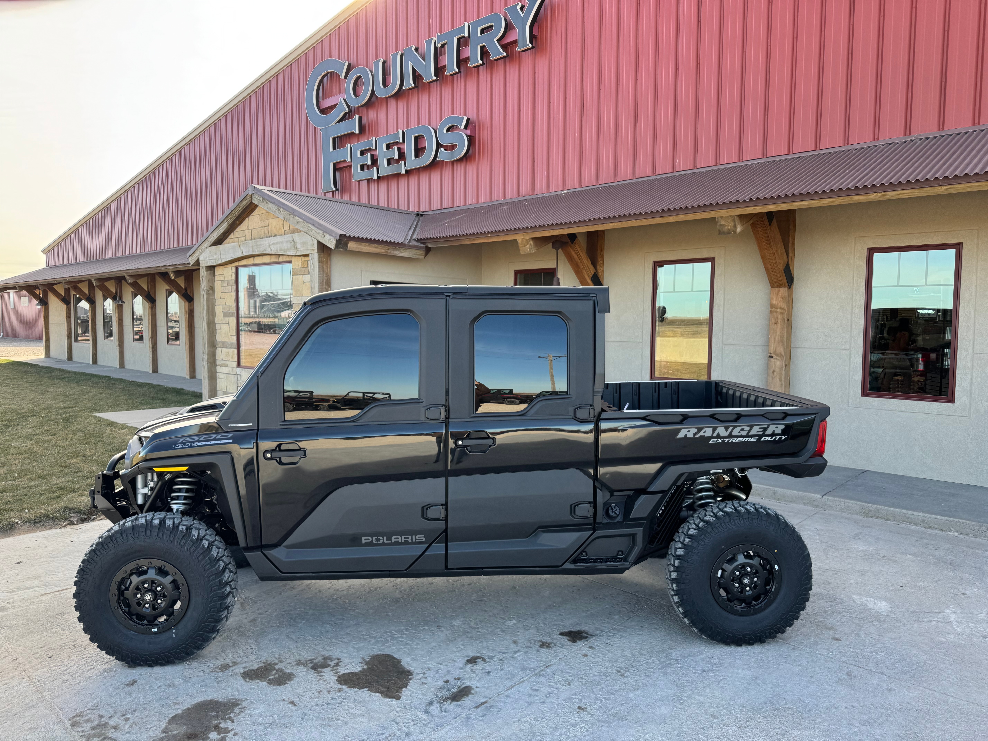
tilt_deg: -4.4
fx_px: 685
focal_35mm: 24
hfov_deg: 71.6
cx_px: 494
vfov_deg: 56.8
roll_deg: -1.5
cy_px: 370
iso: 80
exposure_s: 1/582
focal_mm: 6.76
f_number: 1.78
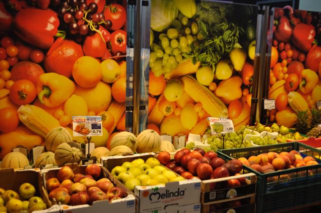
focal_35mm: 42
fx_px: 374
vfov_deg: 31.8
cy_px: 106
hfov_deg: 46.5
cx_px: 160
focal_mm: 28
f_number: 5.6
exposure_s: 1/125
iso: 320
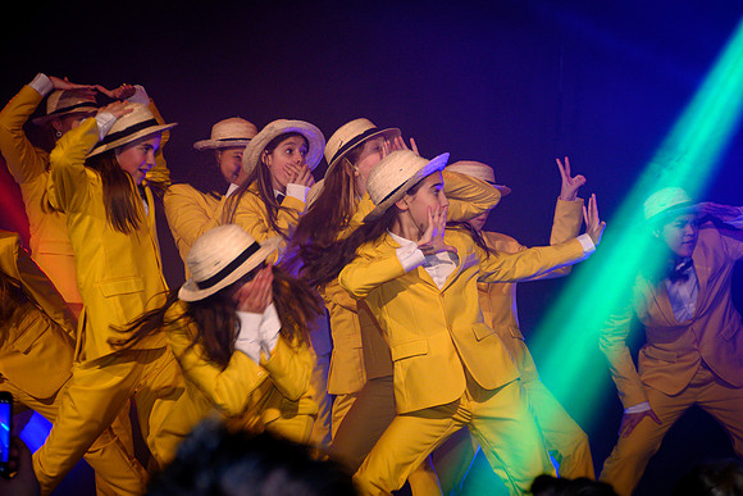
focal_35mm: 135
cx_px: 426
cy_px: 298
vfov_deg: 10.2
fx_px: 2786
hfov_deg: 15.2
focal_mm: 75
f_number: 5
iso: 640
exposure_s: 1/60
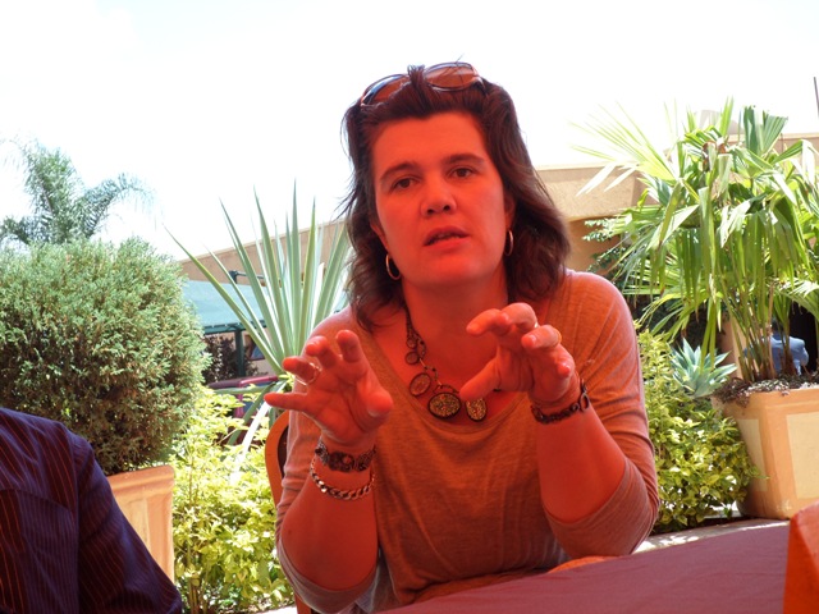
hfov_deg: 35.5
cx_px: 410
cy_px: 307
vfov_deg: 27.0
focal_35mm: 54
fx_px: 1278
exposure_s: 1/180
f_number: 3.6
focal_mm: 9.7
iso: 80
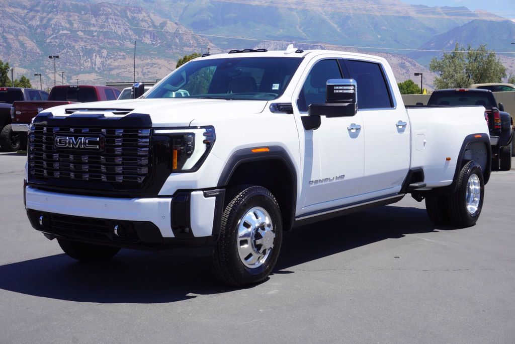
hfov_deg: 35.9
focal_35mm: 56
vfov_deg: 24.4
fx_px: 794
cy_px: 172
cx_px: 258
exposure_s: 1/125
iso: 100
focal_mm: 37
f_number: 11
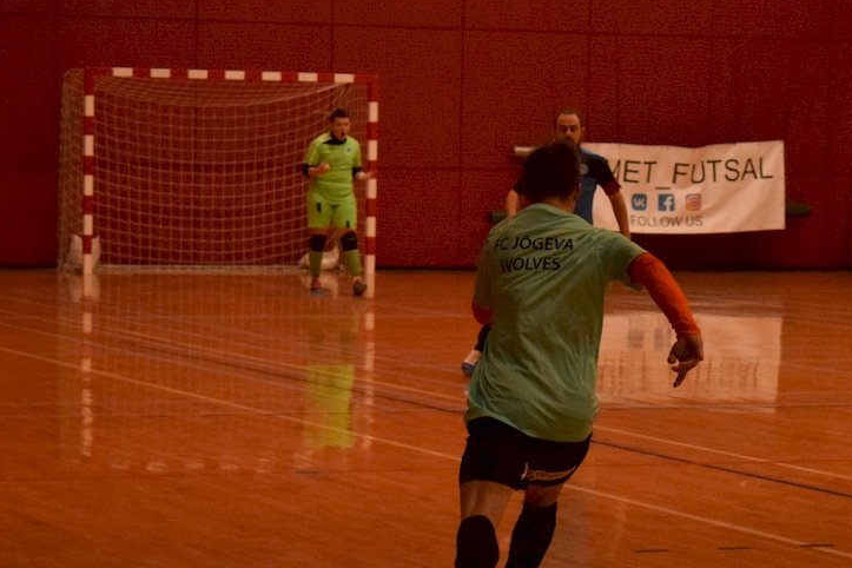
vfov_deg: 9.9
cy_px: 439
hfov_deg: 14.8
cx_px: 536
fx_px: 3266
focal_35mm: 138
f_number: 5.6
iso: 5000
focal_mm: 52
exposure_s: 1/500
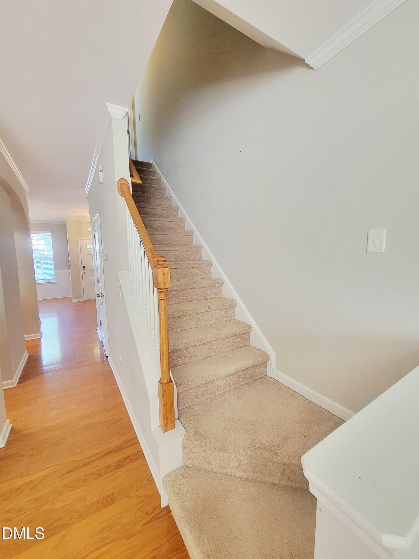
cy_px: 280
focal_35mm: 13
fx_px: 210
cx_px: 210
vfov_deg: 106.2
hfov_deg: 89.9
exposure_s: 1/60.2
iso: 400
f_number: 2.2
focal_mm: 2.2
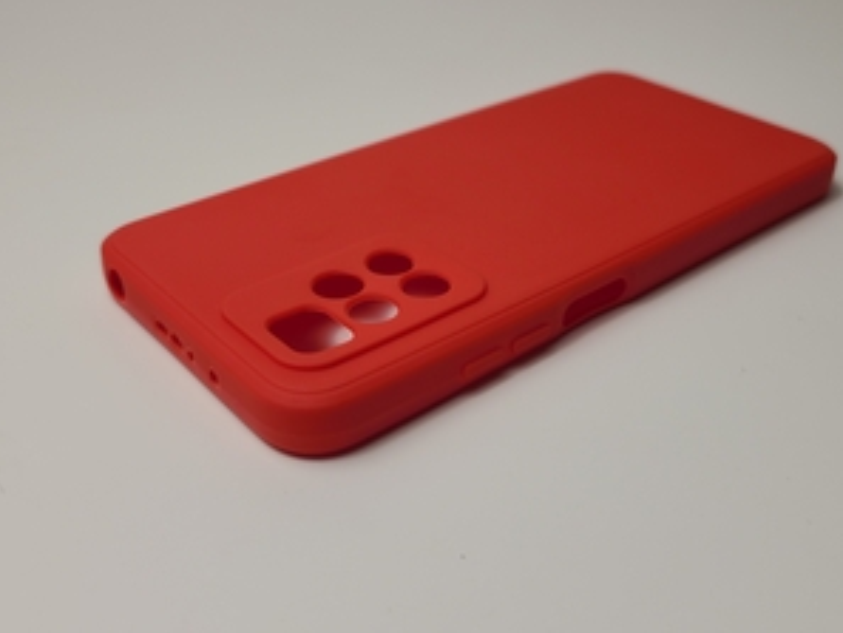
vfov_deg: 40.7
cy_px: 295
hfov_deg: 52.6
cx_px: 437
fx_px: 853
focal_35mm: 35
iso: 40
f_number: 1.8
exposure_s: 1/109
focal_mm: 5.4
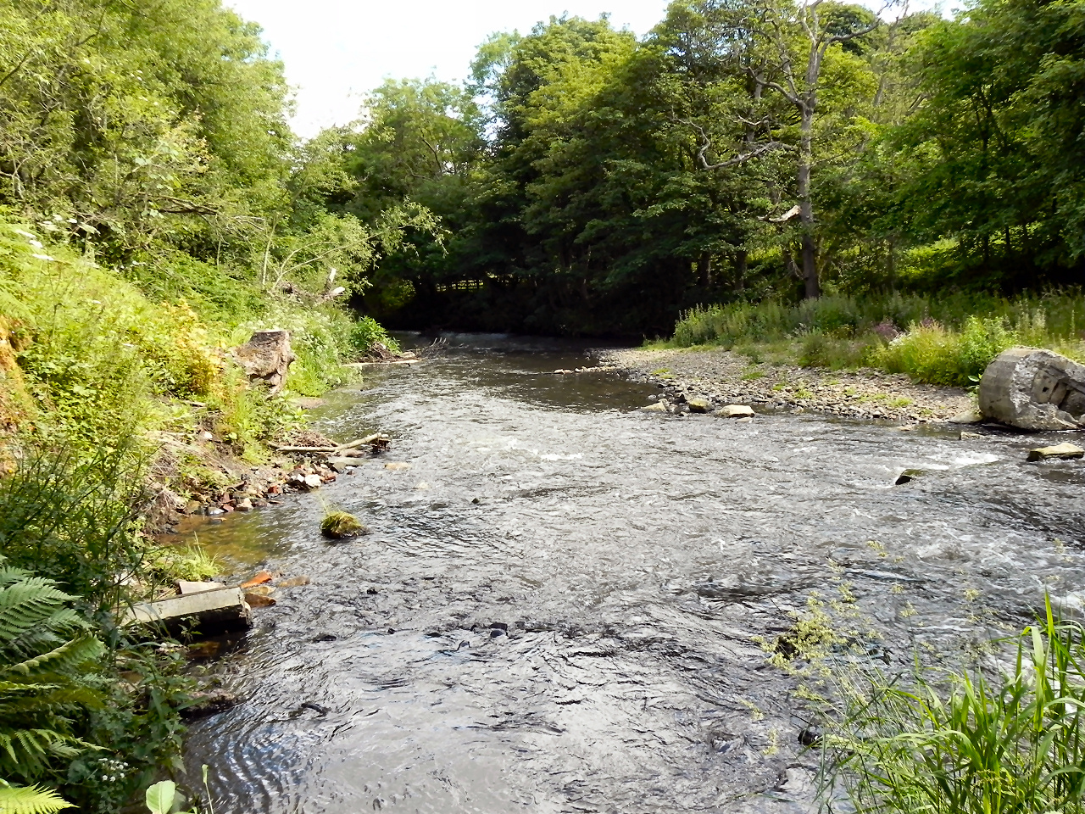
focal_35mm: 29
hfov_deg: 61.7
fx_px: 909
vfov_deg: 48.2
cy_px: 407
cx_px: 542
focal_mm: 5.2
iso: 160
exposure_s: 1/68.2
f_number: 6.3
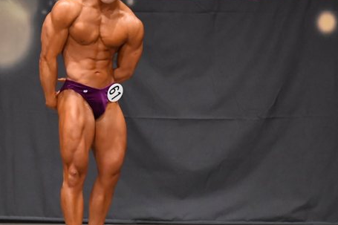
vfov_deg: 3.7
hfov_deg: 5.6
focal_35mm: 370
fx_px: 3472
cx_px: 72
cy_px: 123
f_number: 5.6
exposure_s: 1/400
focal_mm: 145
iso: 6400
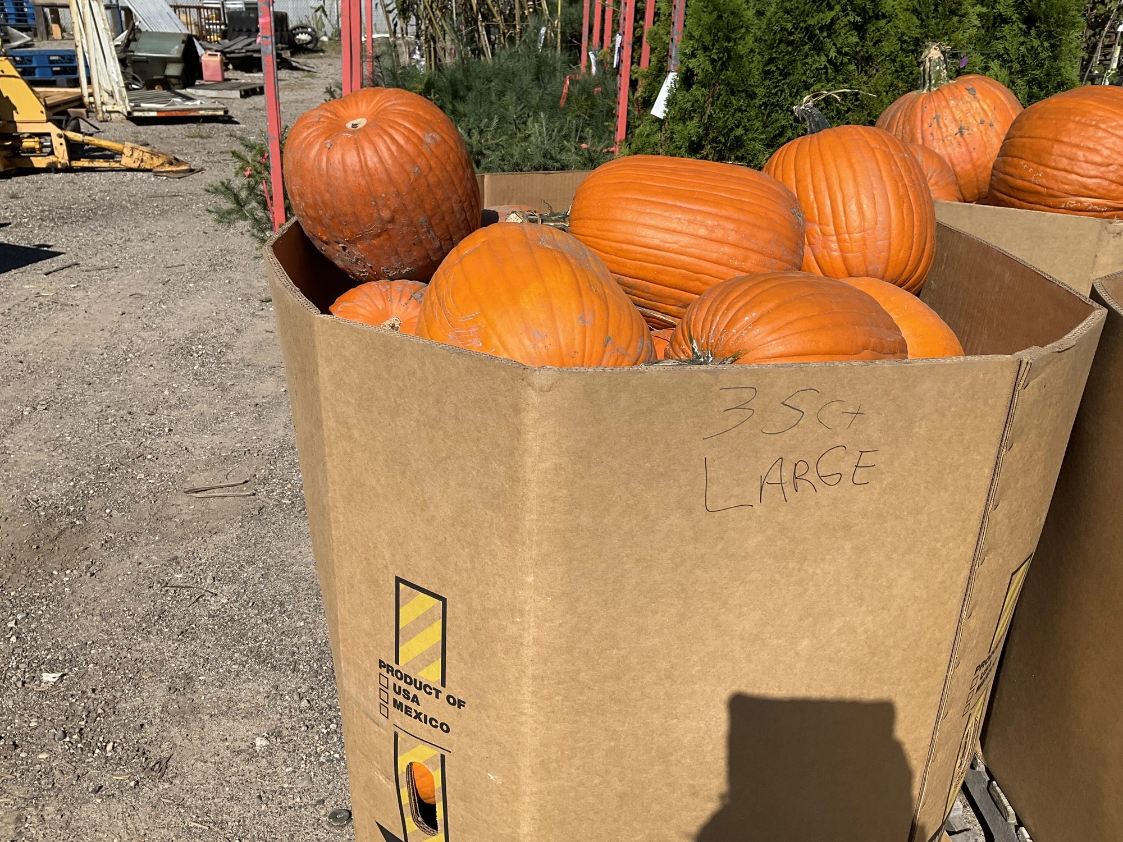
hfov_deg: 61.7
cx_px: 562
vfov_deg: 48.2
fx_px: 941
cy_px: 421
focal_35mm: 29
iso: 25
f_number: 1.8
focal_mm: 3
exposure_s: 1/2959
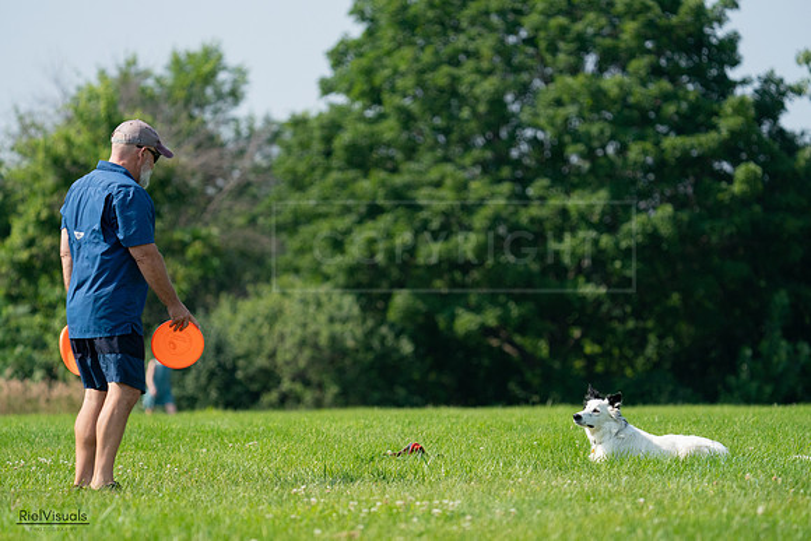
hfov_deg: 6.9
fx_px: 6715
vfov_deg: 4.6
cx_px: 406
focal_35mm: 298
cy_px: 270
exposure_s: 1/4000
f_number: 5.6
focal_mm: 298
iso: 1600
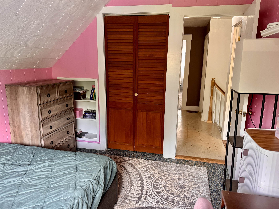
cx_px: 140
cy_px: 104
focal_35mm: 24
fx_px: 193
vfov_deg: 56.8
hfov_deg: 71.6
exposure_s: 1/60
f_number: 1.78
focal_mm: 6.76
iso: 320
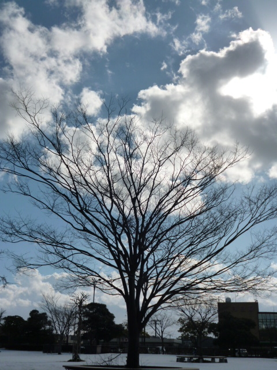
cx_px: 138
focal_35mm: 41
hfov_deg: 35.1
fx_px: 437
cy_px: 185
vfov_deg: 45.8
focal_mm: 7.3
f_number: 11
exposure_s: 1/500
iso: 160
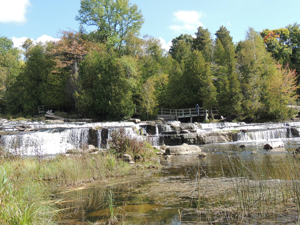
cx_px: 150
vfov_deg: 29.1
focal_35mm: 50
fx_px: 433
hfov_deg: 38.2
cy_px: 112
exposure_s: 1/400
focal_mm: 8.9
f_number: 3.6
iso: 100
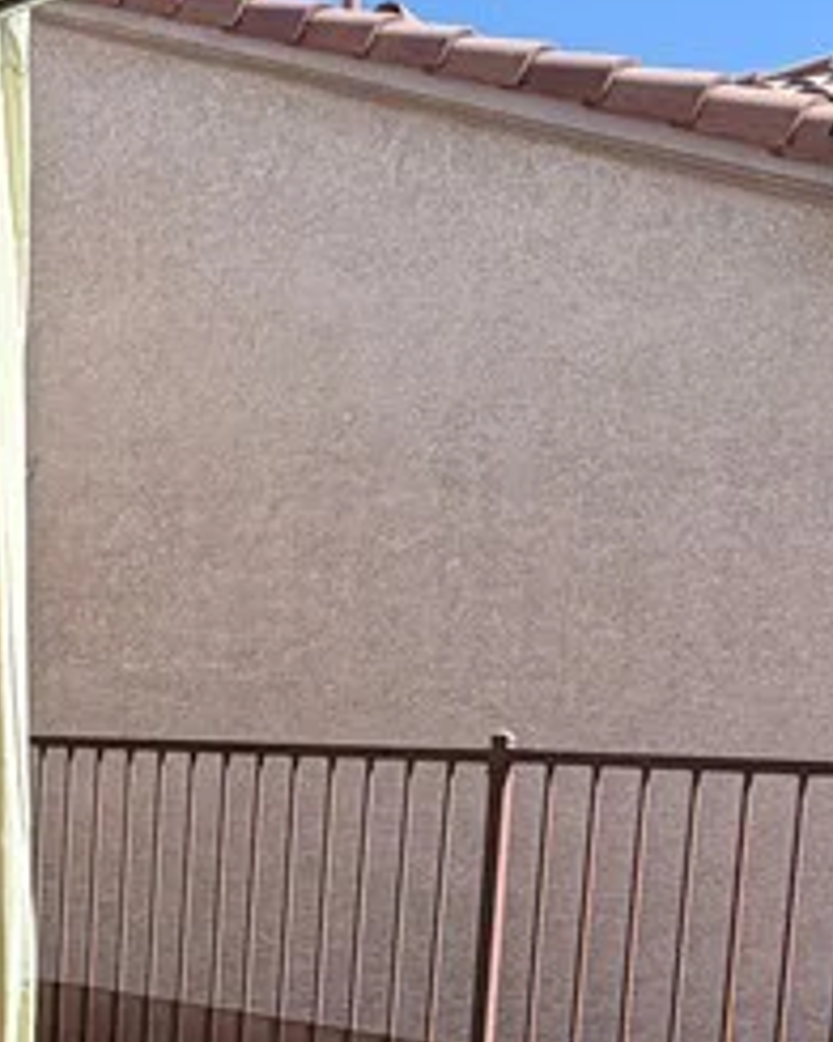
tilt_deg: -6.3
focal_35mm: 57
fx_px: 1757
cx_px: -106
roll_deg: -1.5
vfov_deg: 31.6
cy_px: 923
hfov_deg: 24.7
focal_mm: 2.22
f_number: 2.2
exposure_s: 1/770
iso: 32
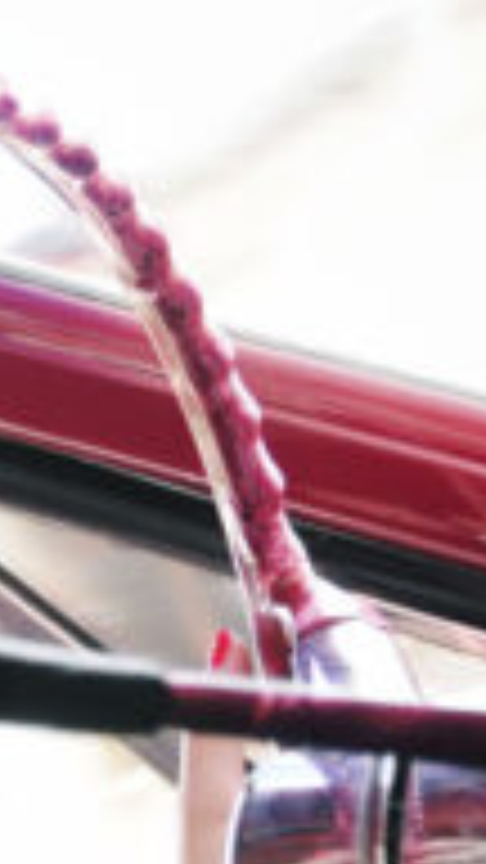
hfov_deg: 10.0
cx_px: -441
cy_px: 1004
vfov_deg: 18.1
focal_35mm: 113
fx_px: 2589
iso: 200
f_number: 3.5
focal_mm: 18
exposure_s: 1/80
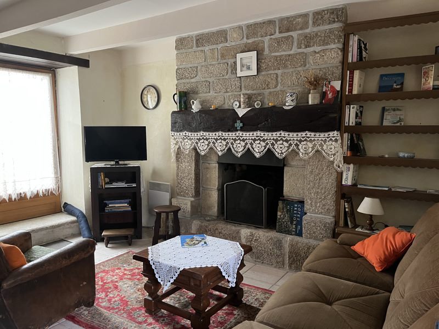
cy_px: 164
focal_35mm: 26
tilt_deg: -6.7
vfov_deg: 53.1
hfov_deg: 67.3
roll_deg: -0.2
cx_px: 220
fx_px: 330
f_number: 1.6
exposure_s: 1/42
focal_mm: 5.1
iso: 500
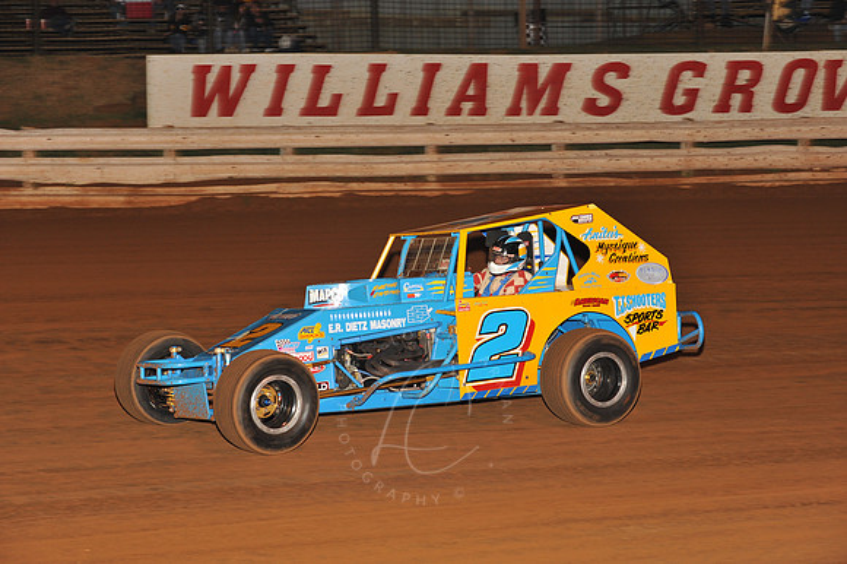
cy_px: 282
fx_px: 2351
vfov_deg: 13.7
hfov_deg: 20.4
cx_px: 424
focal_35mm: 100
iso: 800
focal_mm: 100
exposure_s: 1/250
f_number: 6.3
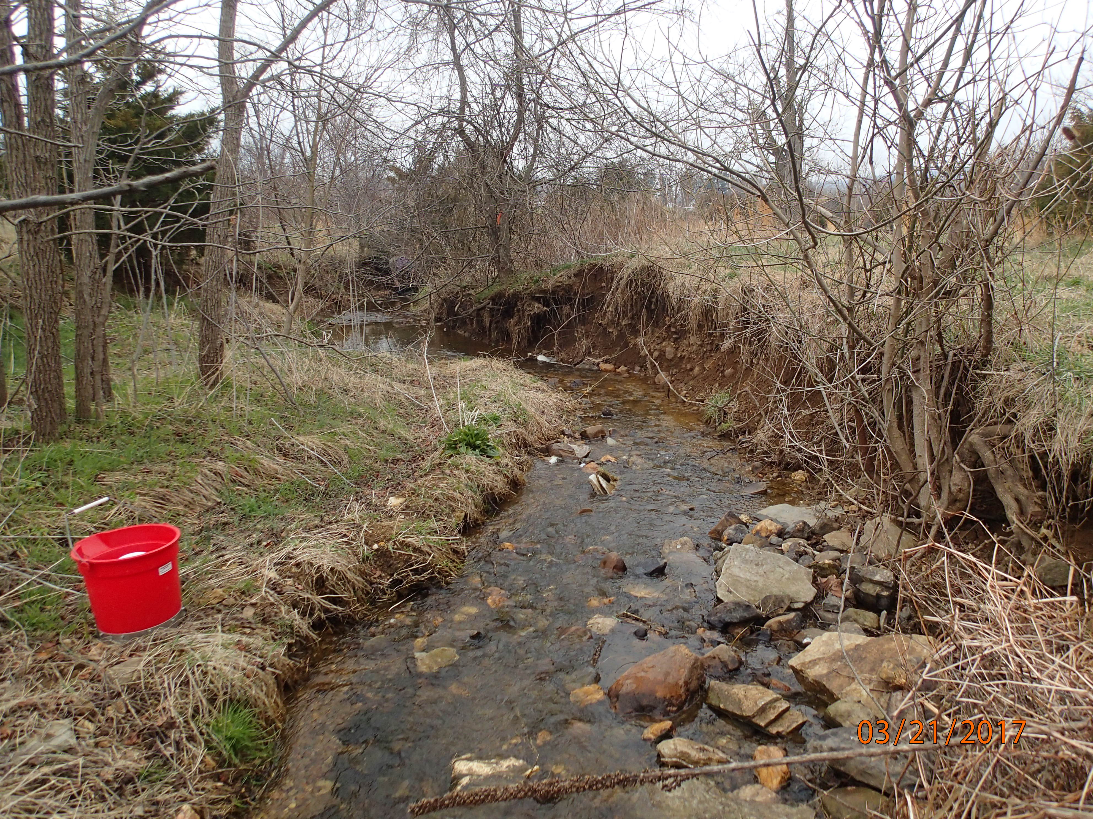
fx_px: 789
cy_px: 410
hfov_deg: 69.4
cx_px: 546
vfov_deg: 54.9
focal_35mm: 25
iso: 200
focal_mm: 4.5
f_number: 2.8
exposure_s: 1/640
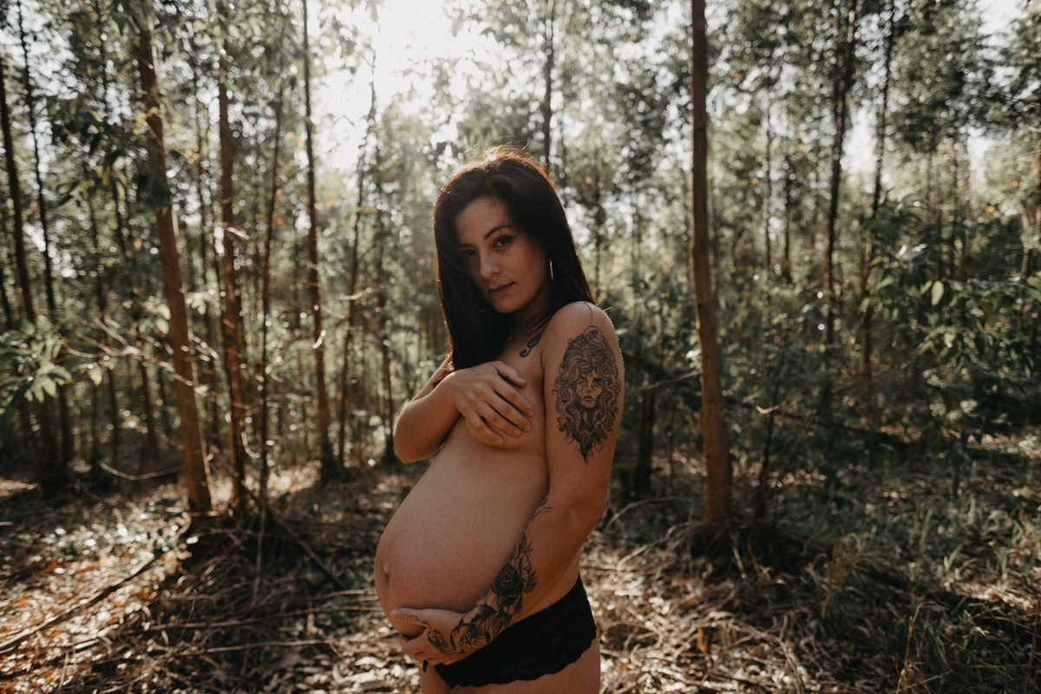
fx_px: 694
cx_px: 520
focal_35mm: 24
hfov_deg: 73.7
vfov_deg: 53.1
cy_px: 347
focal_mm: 16
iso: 160
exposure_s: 1/500
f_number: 1.8
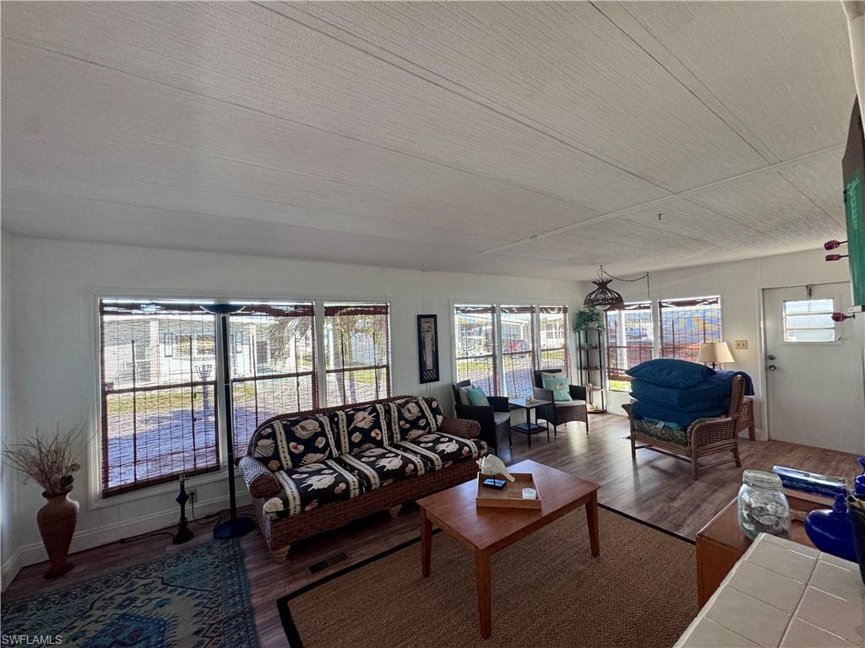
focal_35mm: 14
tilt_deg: +0.3
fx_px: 350
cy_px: 324
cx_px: 432
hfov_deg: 102.1
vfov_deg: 85.7
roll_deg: +1.8
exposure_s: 1/120
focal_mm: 2.22
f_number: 2.2
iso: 200
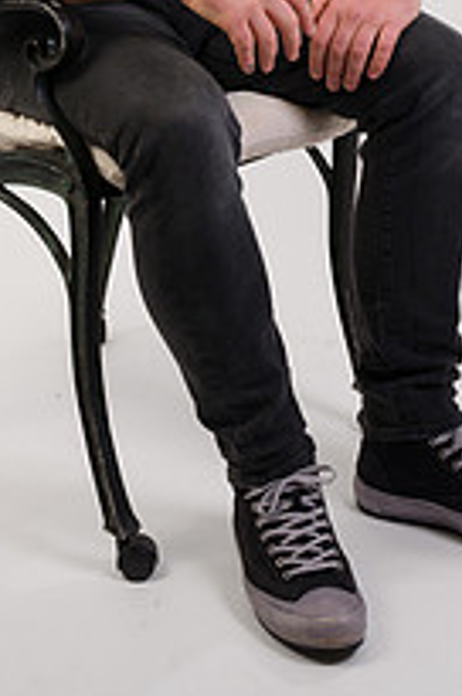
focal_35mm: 79
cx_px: 165
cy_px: -37
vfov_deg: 24.3
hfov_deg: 17.2
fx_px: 1526
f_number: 7.1
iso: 200
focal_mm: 36
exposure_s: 1/60
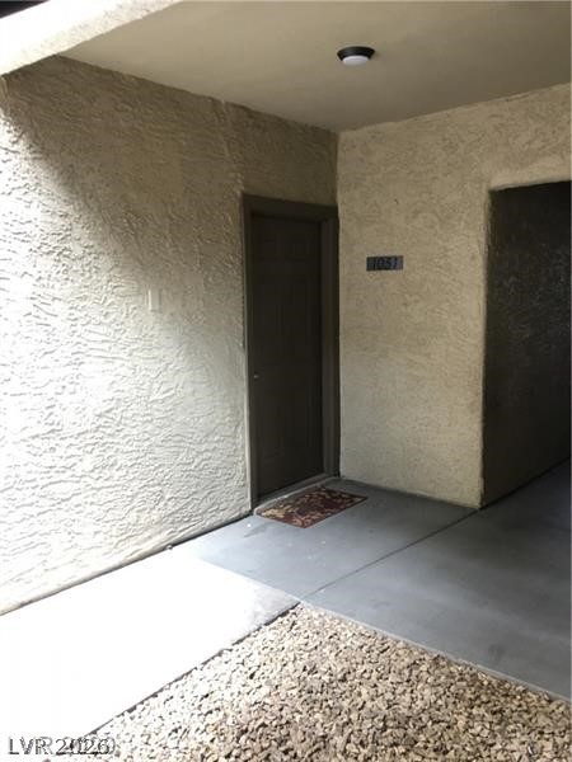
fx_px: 639
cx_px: 286
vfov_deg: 61.7
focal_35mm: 29
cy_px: 381
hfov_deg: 48.2
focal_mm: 4.15
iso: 50
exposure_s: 1/15
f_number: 2.2
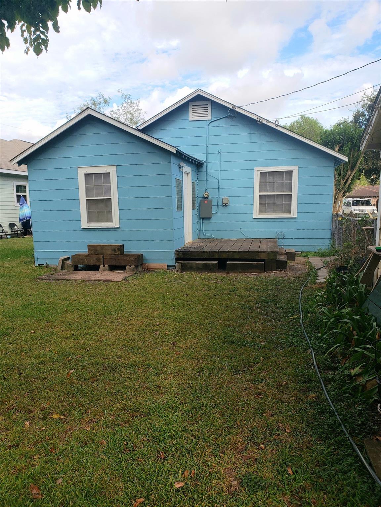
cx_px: 190
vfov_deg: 67.3
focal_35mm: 26
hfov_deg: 53.1
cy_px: 254
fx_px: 382
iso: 50
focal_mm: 4.3
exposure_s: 1/827
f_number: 2.4
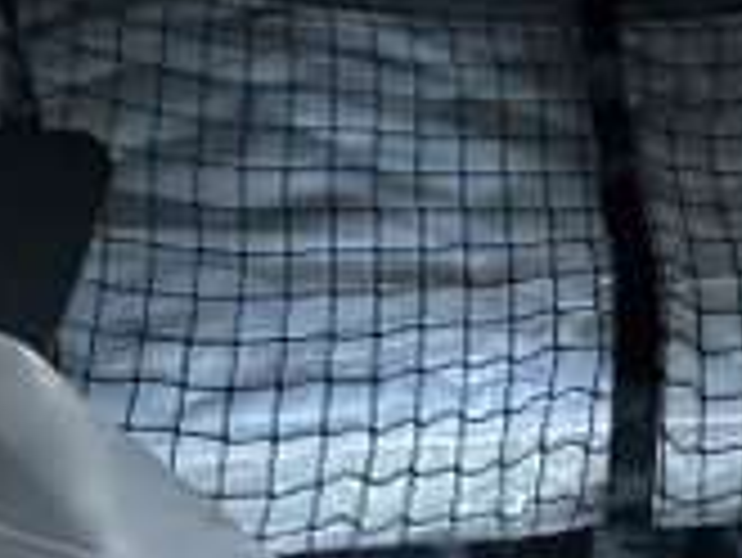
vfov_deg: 18.4
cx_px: 666
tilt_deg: -15.9
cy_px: -351
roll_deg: +1.2
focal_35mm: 68
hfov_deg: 27.5
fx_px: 1459
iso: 640
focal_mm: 2.22
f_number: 2.2
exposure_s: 1/49
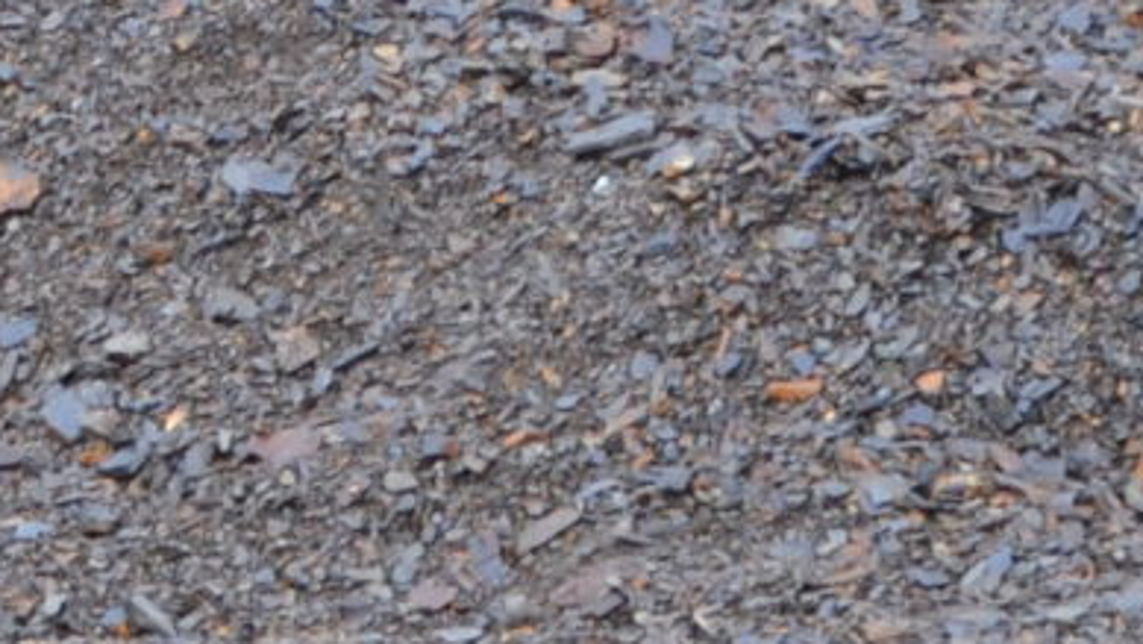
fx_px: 8154
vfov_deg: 4.5
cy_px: 125
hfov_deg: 7.9
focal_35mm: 269
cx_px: -341
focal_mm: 26
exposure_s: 1/125
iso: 400
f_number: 5.6
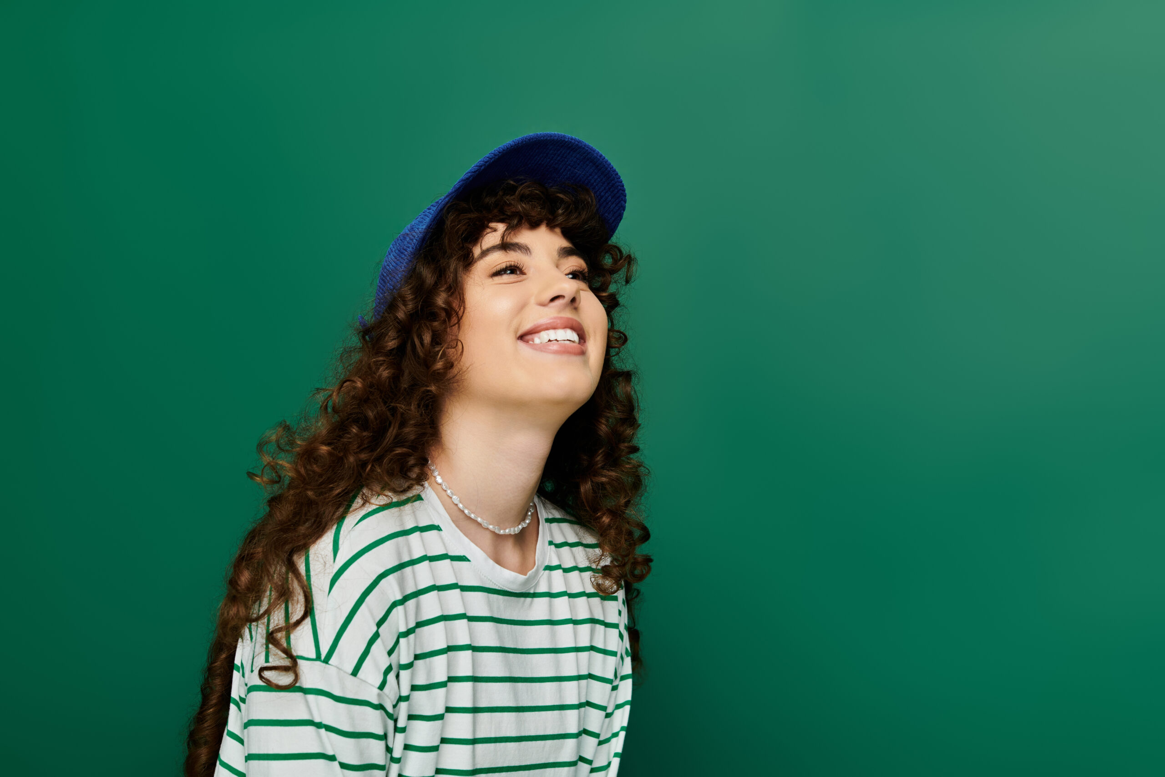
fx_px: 1618
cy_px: 388
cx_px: 582
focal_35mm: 50
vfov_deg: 27.0
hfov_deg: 39.6
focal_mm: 50
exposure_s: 1/200
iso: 160
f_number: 6.3
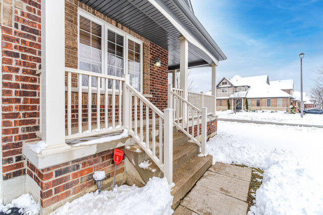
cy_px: 108
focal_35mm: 15
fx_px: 135
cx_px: 162
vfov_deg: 77.4
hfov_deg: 100.4
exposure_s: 1/125
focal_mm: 10
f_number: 6.3
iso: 80
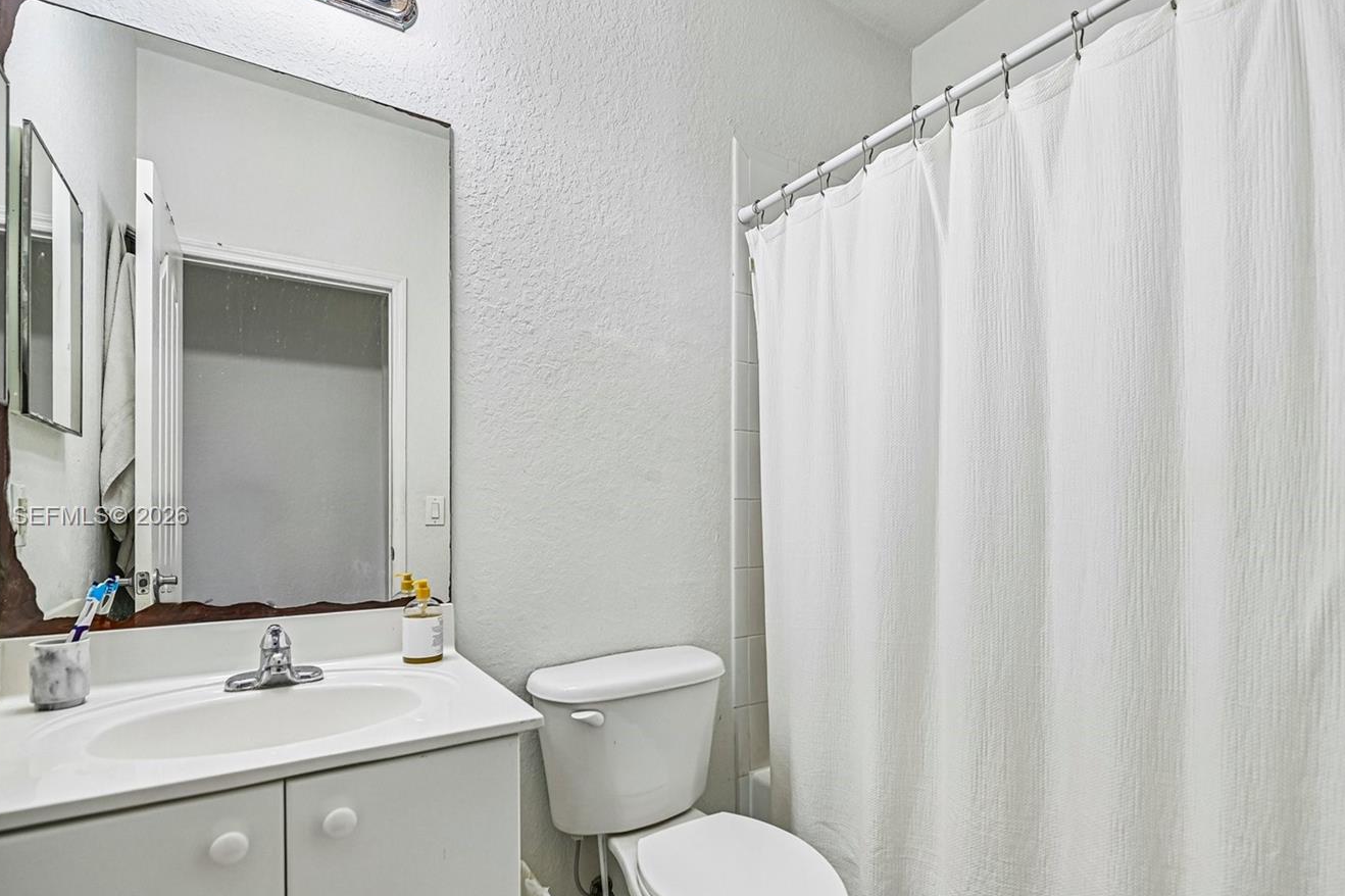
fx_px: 635
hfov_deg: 93.3
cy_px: 517
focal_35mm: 17
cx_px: 687
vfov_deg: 70.0
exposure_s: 1/20
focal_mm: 14
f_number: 4
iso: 100
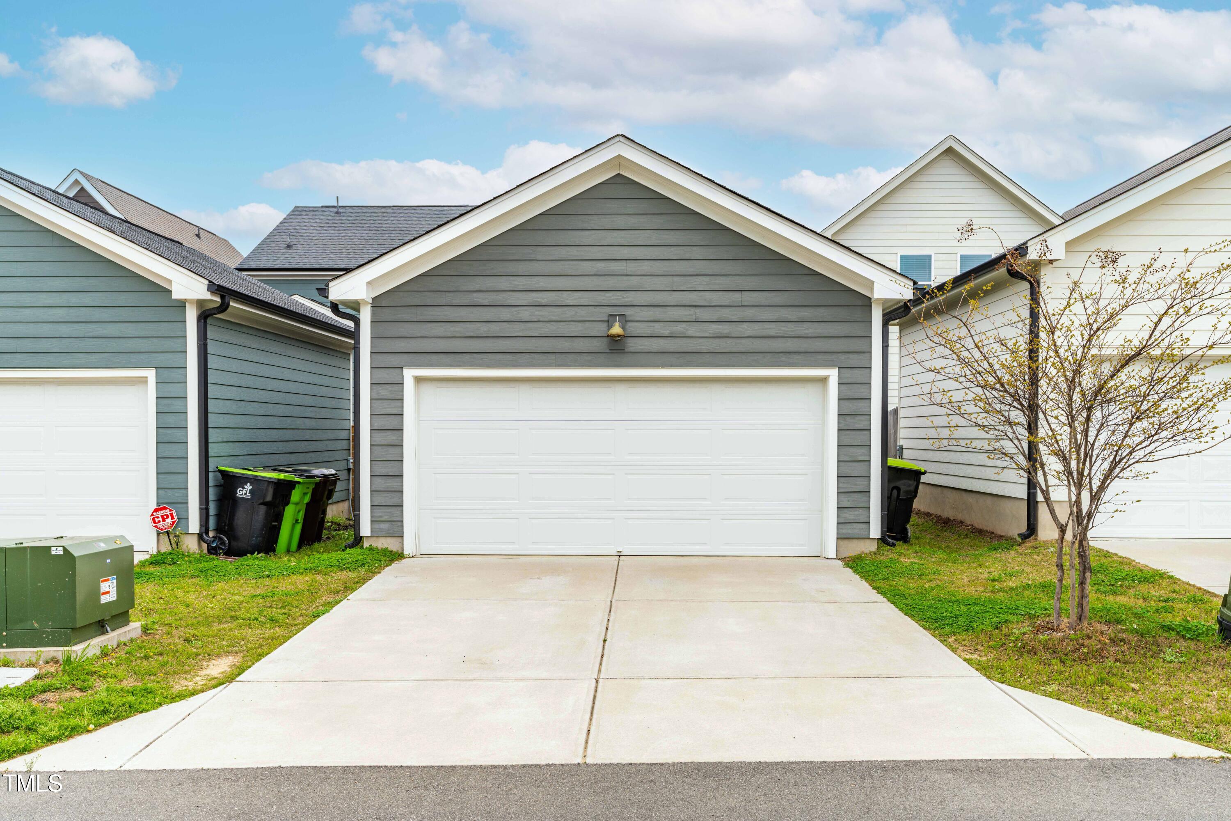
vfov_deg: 47.9
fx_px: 923
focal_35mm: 27
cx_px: 616
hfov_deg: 67.4
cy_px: 410
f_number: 8
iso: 100
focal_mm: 27
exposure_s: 1/125
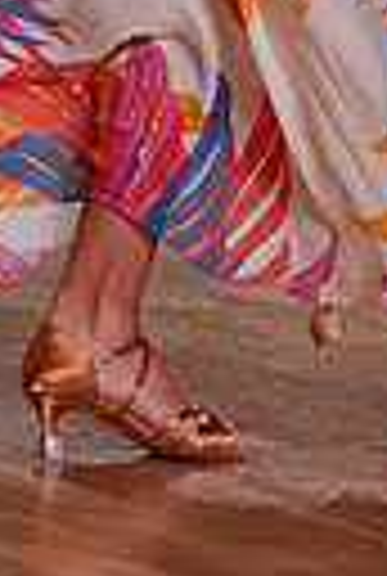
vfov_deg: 3.4
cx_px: 173
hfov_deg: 2.3
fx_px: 9638
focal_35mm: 601
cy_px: -450
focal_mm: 133
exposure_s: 1/400
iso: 1250
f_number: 5
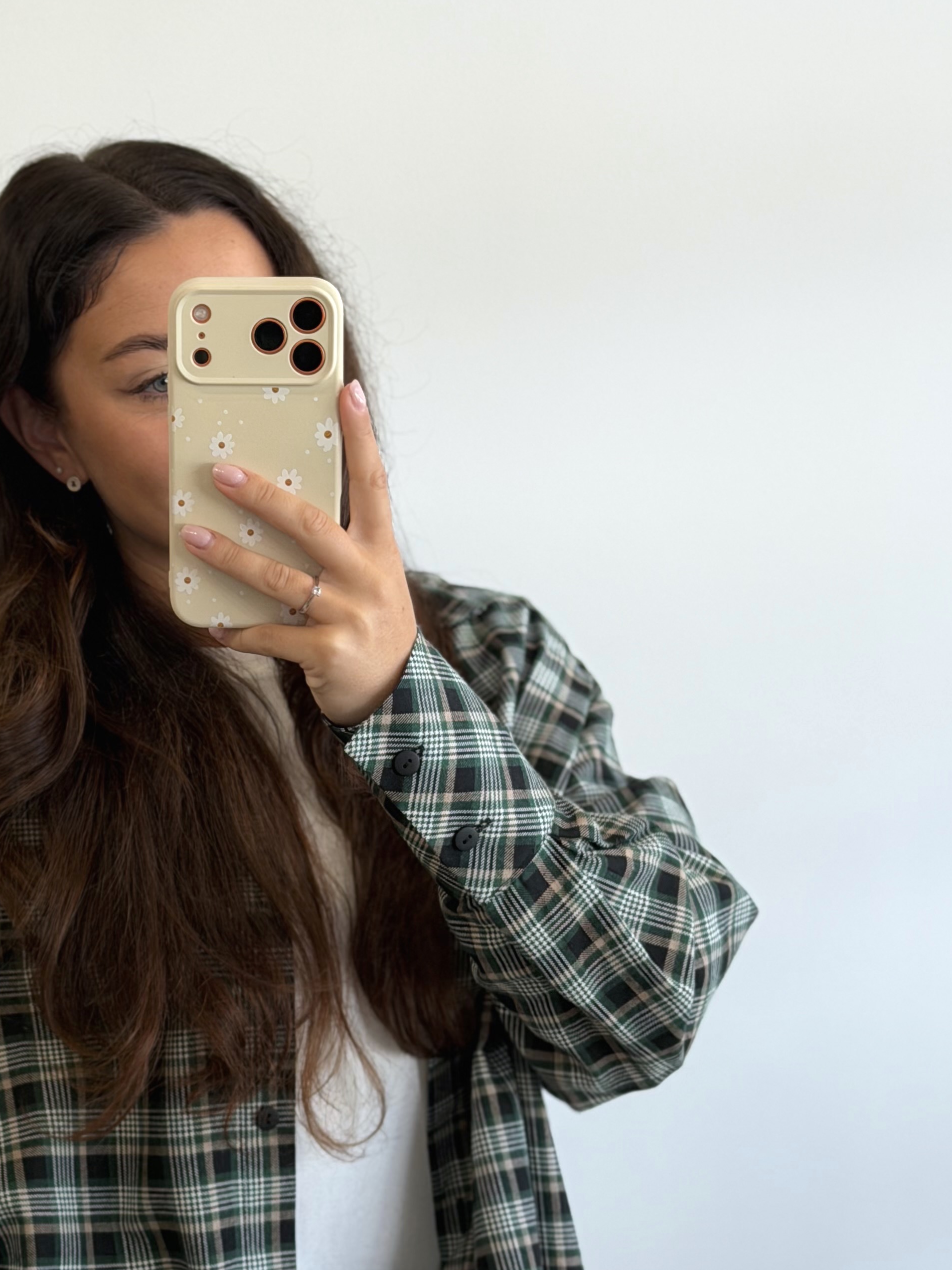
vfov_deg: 25.6
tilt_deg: -6.5
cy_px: 738
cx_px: 220
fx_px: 2787
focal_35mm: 76
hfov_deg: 19.2
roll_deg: -1.4
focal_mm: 6.76
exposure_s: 1/121
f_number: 1.78
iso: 50
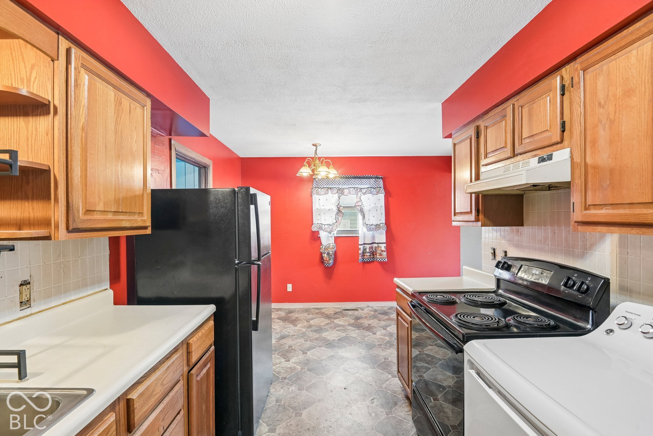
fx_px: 290
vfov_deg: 73.7
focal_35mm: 16
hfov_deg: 96.7
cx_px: 326
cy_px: 218
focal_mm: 16
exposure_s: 1/6
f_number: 8
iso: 400
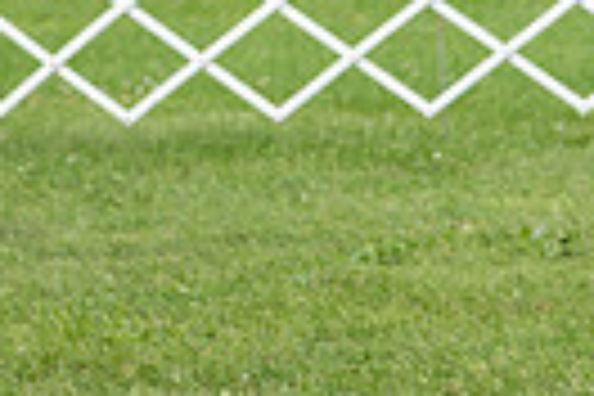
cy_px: -61
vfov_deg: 3.0
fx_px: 7589
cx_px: -554
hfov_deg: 4.4
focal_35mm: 460
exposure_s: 1/1000
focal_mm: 105
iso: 320
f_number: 4.5
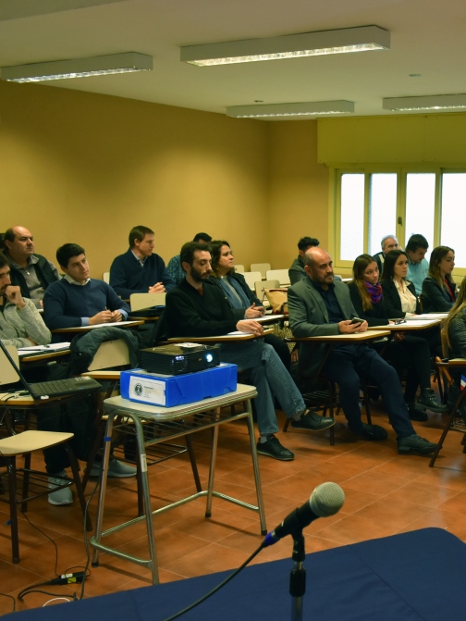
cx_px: 433
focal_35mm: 44
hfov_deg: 31.2
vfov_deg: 42.9
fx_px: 789
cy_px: 310
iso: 800
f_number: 4.5
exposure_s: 1/80
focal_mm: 20
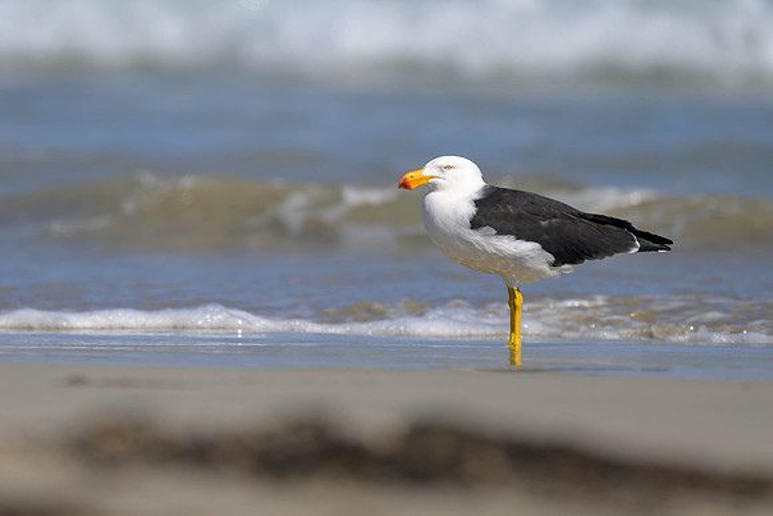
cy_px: 139
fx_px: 20471
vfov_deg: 1.4
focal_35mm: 953
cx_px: 316
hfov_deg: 2.2
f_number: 4
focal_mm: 560
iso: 125
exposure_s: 1/3200
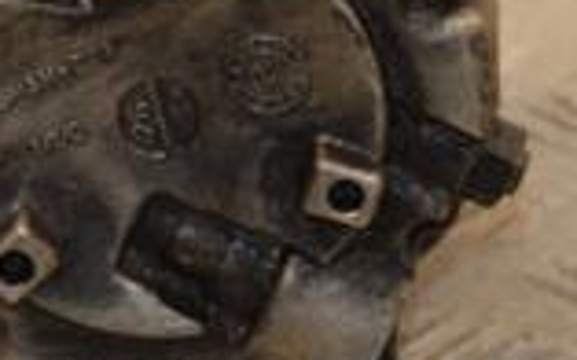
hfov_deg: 4.8
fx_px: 6869
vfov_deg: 3.0
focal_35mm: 437
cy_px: -84
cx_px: 239
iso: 800
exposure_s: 1/160
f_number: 5.3
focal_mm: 75
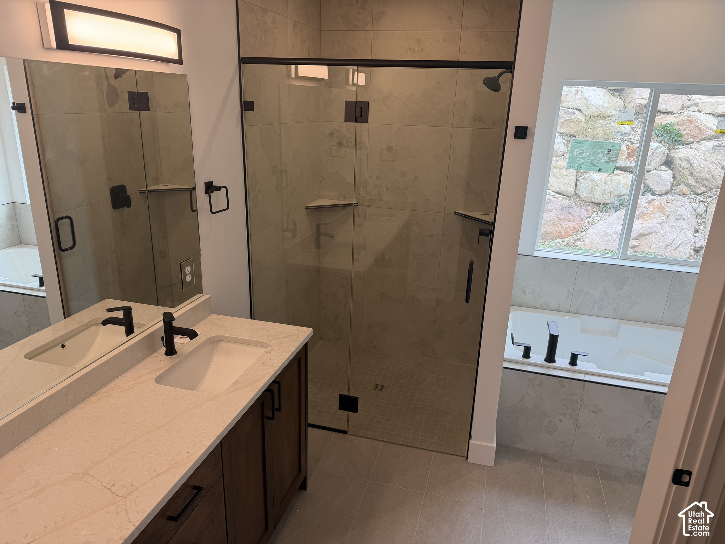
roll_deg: -1.3
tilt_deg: -17.6
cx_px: 362
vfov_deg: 56.8
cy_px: 272
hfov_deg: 71.6
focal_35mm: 24
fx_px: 503
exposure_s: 1/182
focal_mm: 6.76
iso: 100
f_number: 1.78
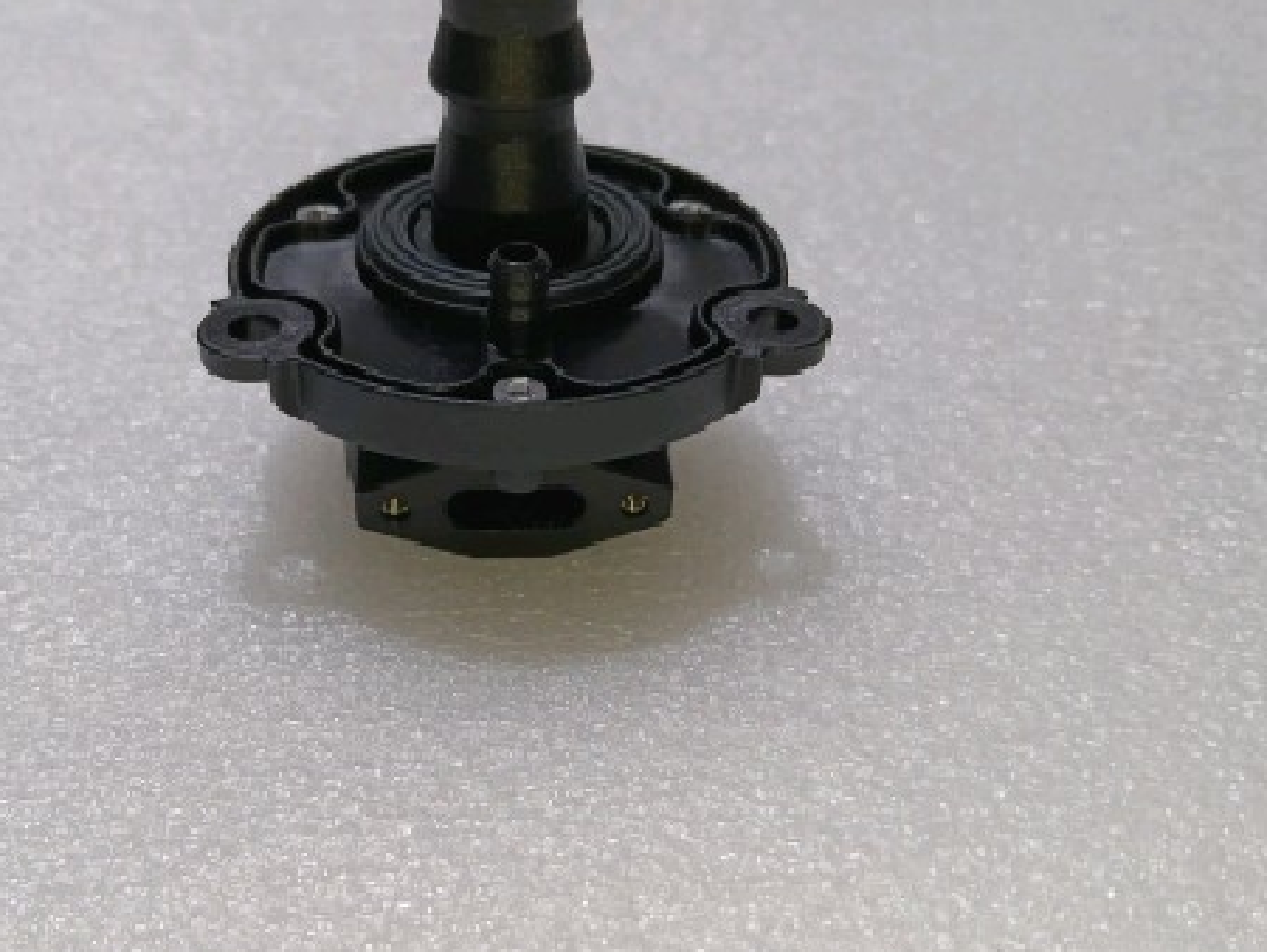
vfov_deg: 39.7
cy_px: 496
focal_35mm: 36
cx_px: 512
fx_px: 1318
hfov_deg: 51.0
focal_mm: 3.98
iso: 125
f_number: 1.8
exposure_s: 1/33.3
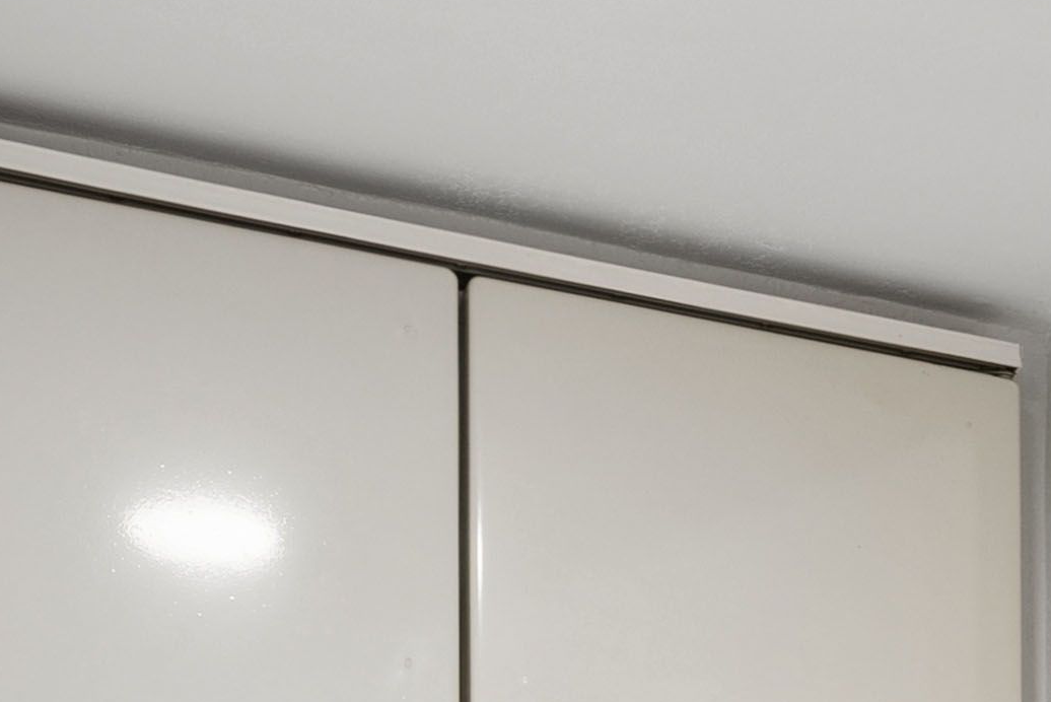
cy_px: 1332
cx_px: 1528
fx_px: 2629
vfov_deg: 13.4
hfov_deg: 19.9
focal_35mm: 90
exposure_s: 1/10
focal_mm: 22
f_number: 8
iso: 500
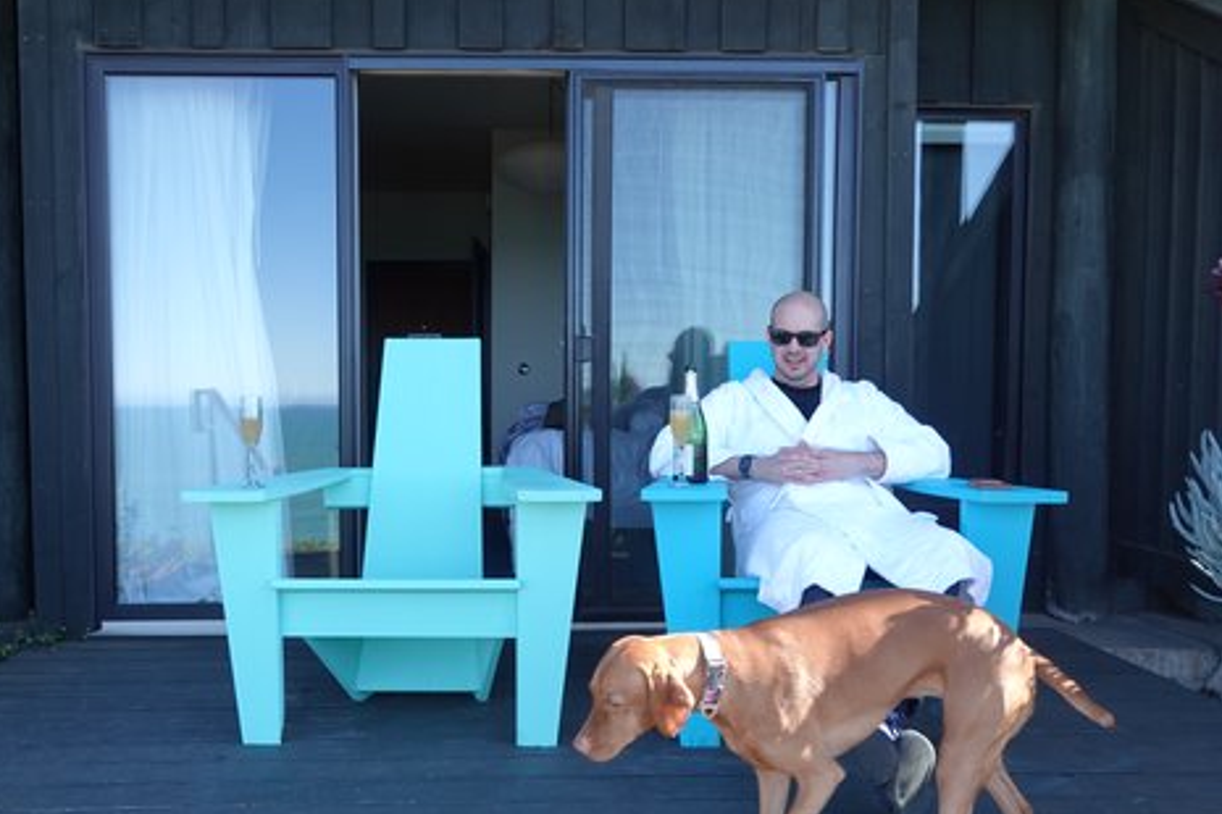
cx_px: 528
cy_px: 460
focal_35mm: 33
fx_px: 1120
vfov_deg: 39.9
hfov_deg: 57.0
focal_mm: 9
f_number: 2.8
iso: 100
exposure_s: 1/200
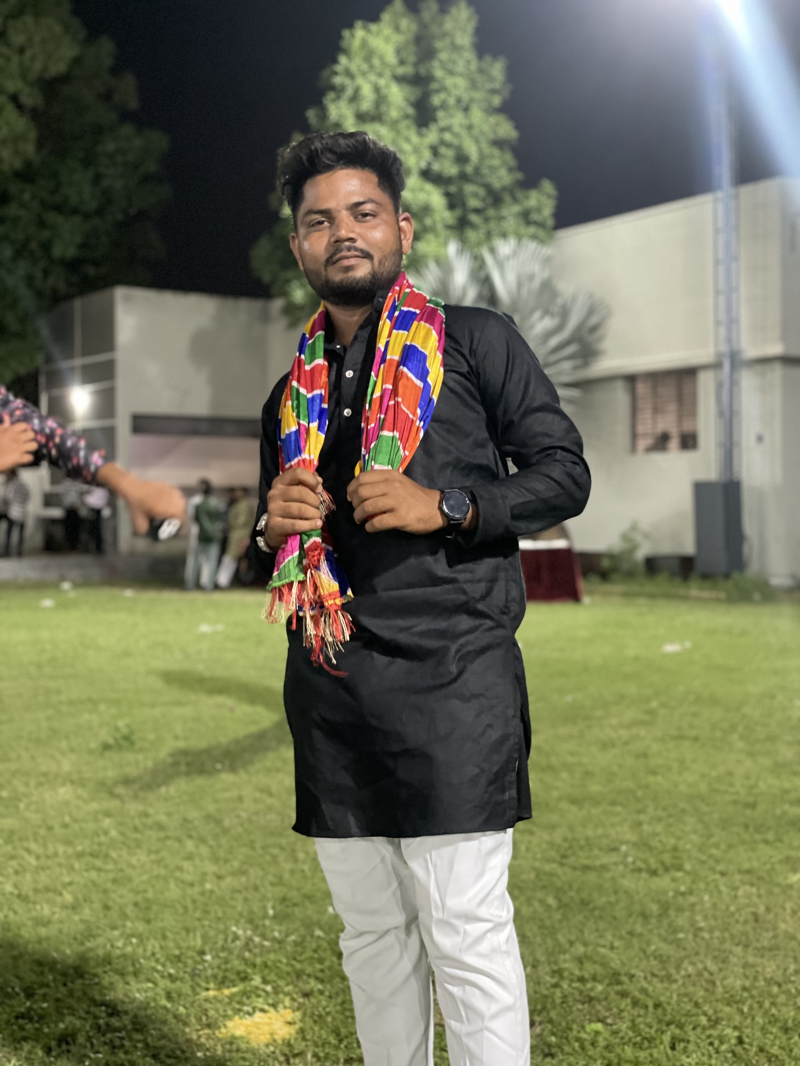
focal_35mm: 52
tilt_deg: +0.9
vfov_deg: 36.8
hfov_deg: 28.0
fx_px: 1602
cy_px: 533
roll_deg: +0.1
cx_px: 400
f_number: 2
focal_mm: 6
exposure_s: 1/20
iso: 500
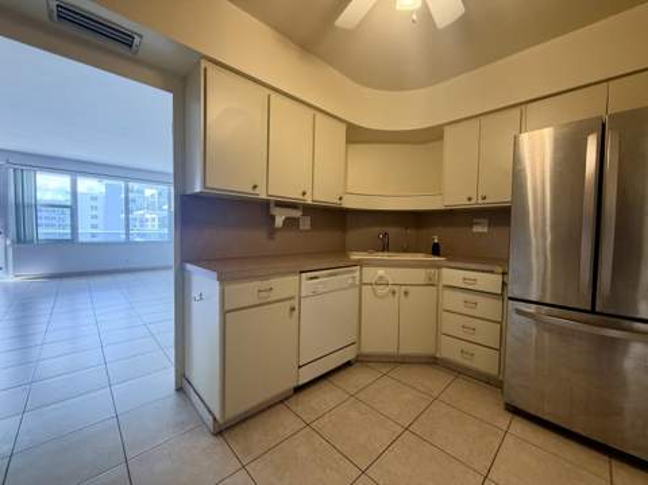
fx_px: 262
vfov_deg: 85.6
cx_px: 324
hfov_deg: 102.1
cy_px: 242
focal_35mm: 14
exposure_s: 1/120
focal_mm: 2.22
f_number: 2.2
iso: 320
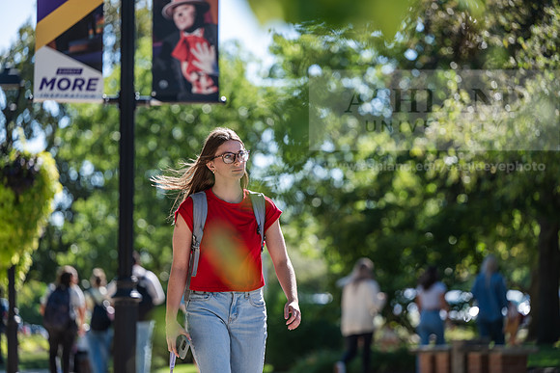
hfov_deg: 13.7
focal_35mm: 150
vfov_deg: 9.2
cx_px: 280
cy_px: 186
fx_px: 2334
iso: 64
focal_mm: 150
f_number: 3.2
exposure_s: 1/400
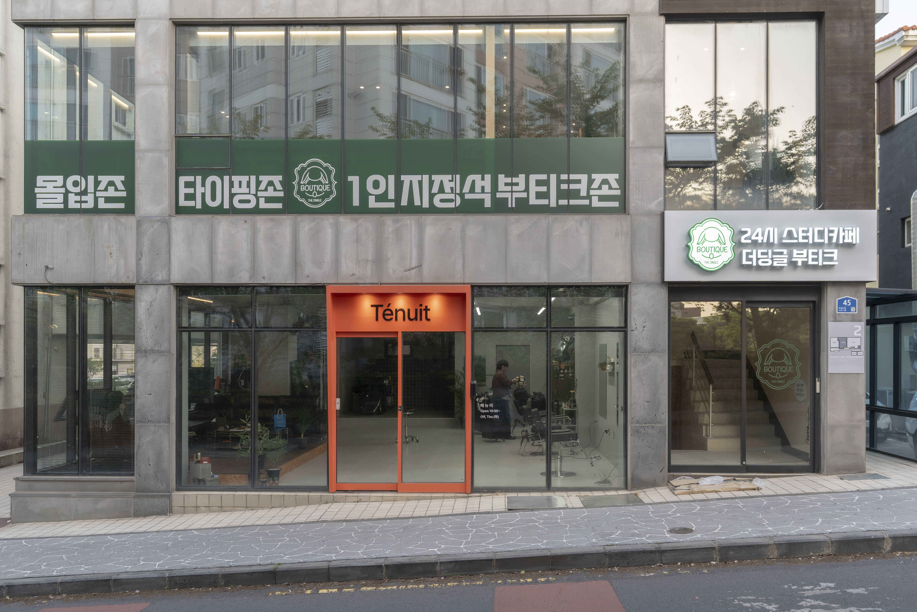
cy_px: 306
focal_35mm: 30
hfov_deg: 61.9
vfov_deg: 43.6
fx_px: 764
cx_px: 458
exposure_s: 1/160
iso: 200
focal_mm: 30
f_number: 4
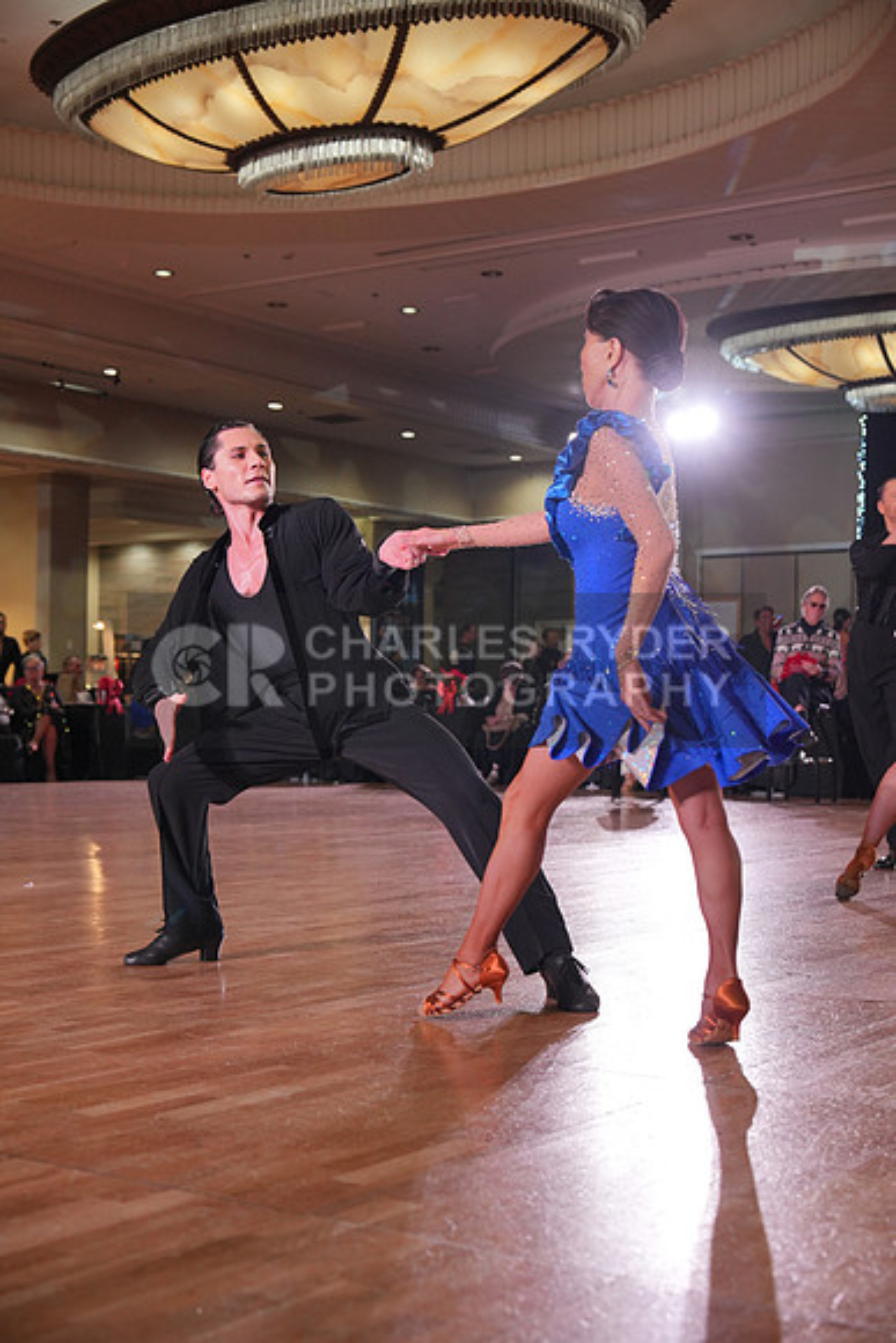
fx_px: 1865
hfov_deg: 27.0
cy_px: 672
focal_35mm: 50
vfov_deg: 39.6
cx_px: 448
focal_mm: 50
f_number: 4
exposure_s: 1/500
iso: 1600
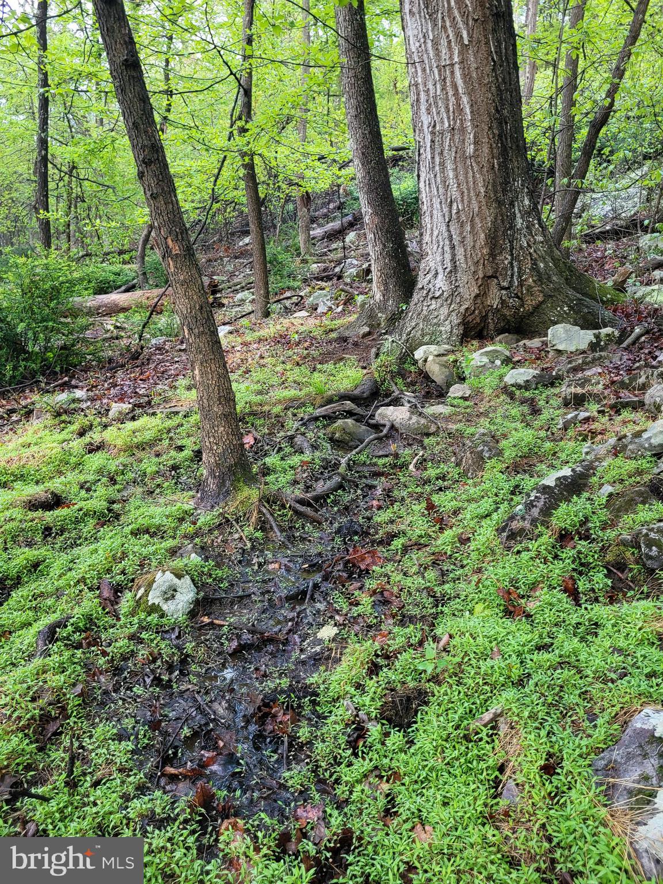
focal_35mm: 26
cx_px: 332
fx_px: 664
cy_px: 442
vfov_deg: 67.3
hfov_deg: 53.1
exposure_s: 1/40
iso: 200
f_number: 1.8
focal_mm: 5.4
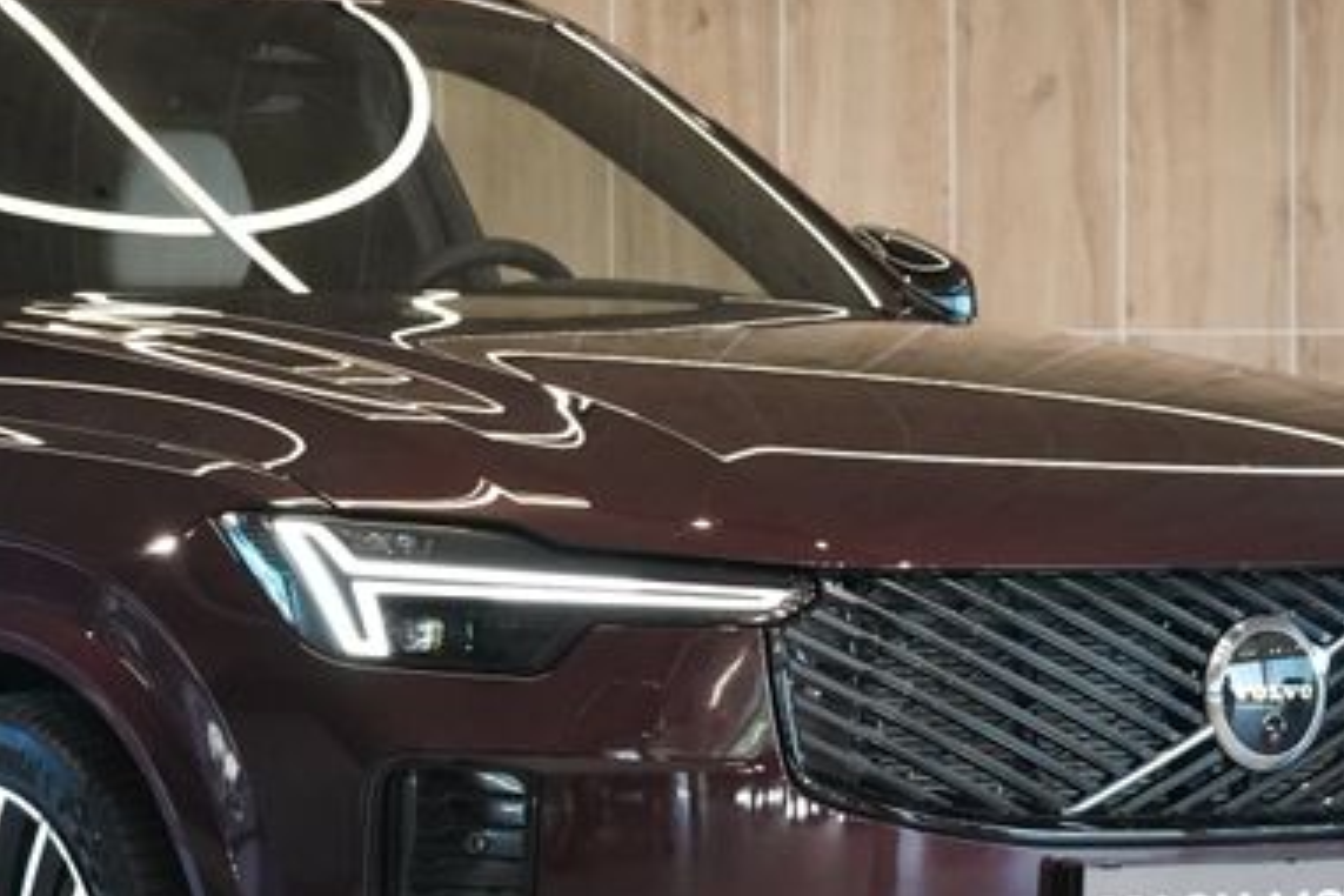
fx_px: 6122
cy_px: 563
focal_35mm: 164
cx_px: 303
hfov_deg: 12.5
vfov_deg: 8.4
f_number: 5.6
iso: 5000
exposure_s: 1/160
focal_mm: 61
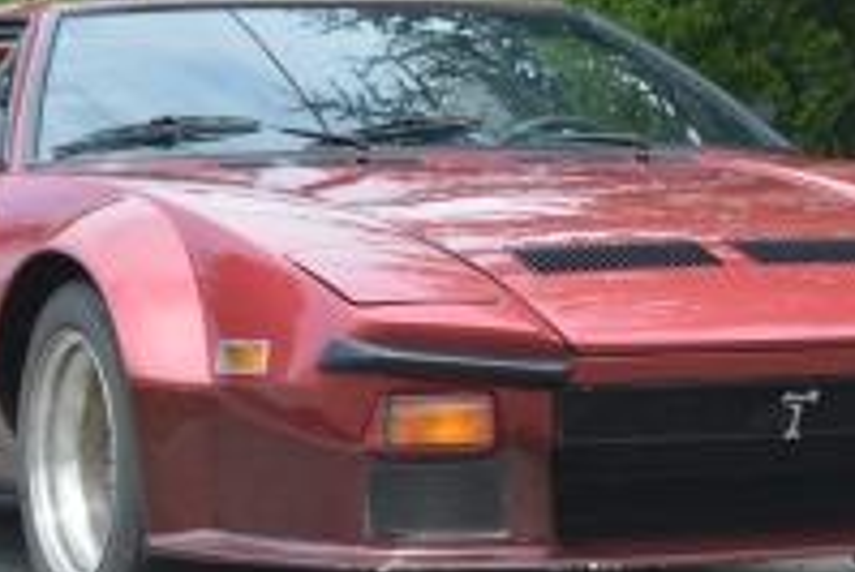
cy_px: 140
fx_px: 4424
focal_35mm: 186
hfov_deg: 11.0
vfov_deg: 7.4
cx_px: 425
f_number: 7.1
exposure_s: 1/200
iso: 200
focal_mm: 55
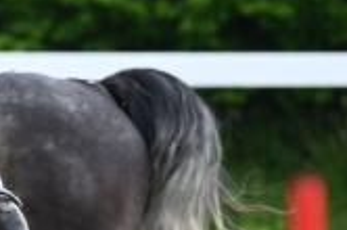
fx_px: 14402
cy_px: 117
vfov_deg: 0.9
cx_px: -236
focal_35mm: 1497
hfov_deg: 1.4
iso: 500
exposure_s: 1/1250
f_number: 5.3
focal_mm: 310
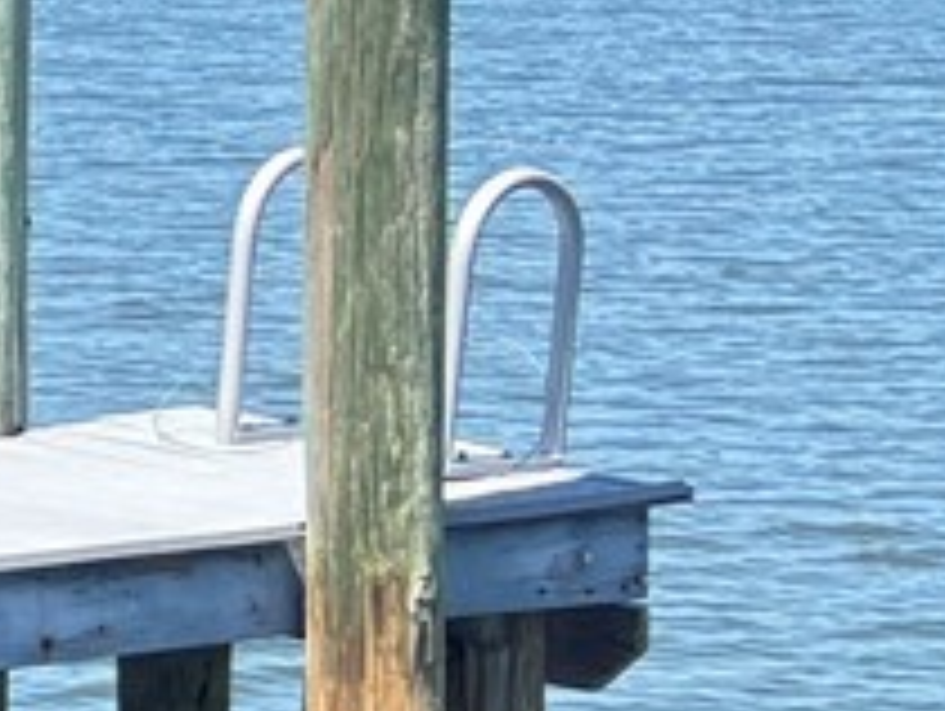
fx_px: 5411
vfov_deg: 7.4
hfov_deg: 8.0
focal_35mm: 198
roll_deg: +0.1
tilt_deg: -0.5
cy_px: -346
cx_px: -2232
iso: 50
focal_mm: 5.96
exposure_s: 1/752
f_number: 1.6
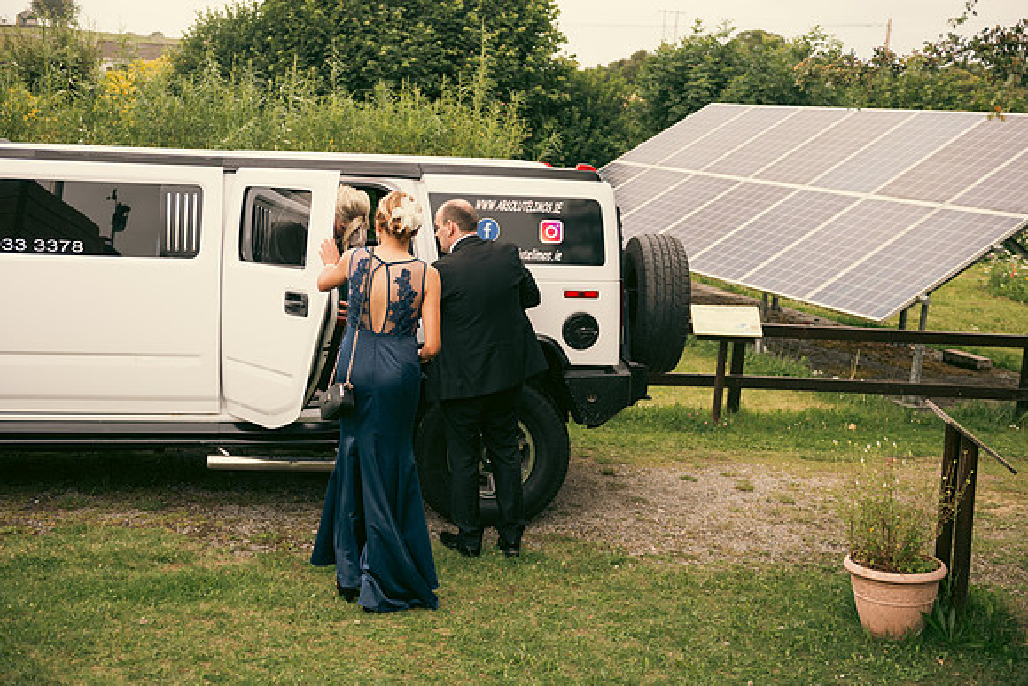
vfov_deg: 29.9
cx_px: 514
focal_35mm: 45
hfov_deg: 43.6
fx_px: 1285
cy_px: 343
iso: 250
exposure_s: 1/400
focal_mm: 45
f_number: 3.5
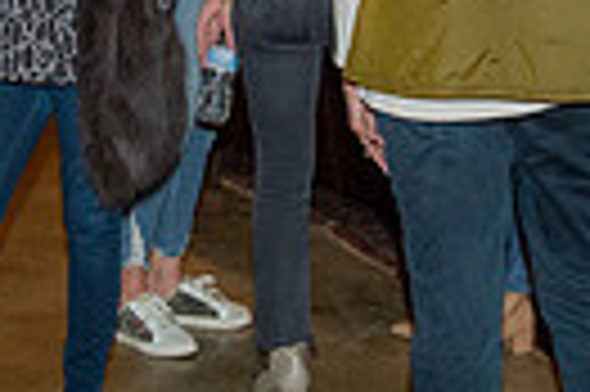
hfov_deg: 17.7
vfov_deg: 11.7
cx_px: 162
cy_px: -59
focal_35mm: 115
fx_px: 1882
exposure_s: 1/160
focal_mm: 26
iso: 4000
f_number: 4.5
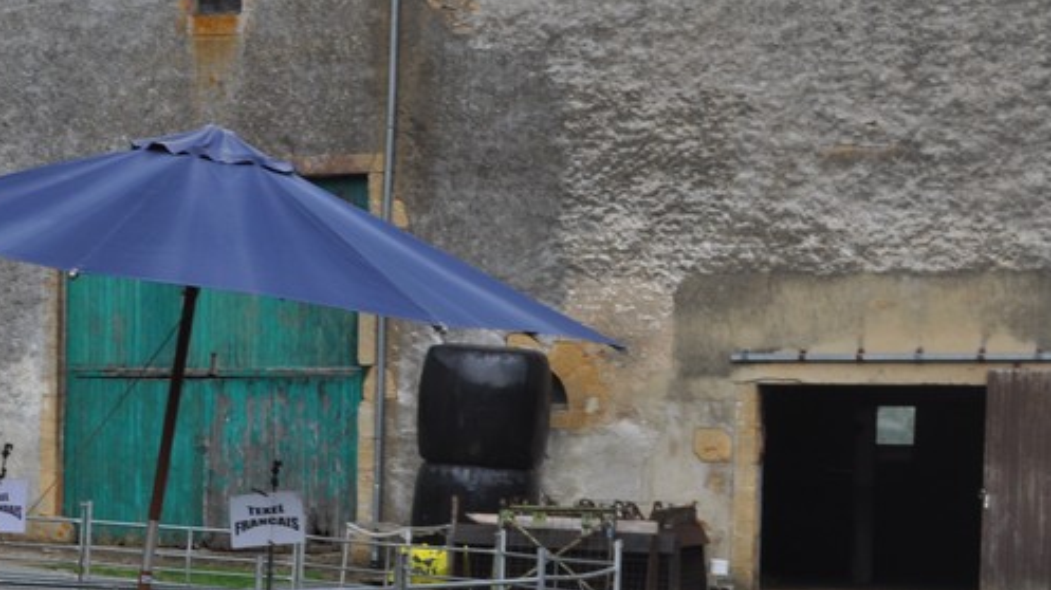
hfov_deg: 18.9
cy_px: 579
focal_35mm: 110
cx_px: 6
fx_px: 3064
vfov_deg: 10.9
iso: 200
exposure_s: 1/320
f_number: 9
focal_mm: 34
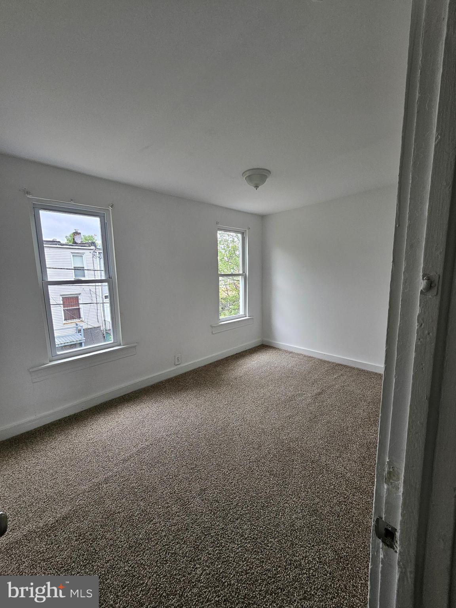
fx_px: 228
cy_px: 304
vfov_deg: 106.2
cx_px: 228
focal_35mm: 13
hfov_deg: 89.9
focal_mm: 1.74
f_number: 2.2
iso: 40
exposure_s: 1/60
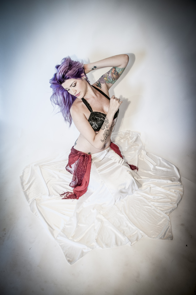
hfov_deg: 47.8
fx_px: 221
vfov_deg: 67.4
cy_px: 148
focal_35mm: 27
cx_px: 98
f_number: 3.5
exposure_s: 1/30
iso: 500
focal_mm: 18
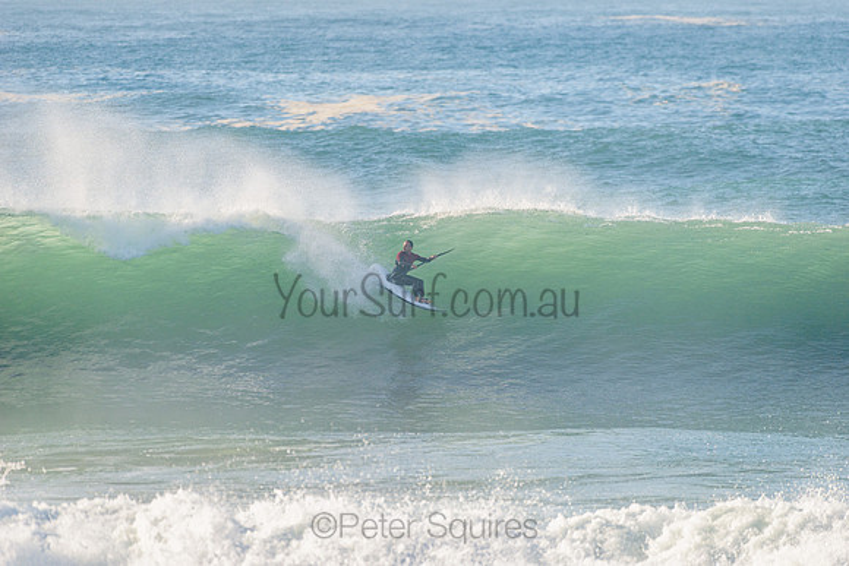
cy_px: 283
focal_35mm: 500
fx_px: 11794
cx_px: 424
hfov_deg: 4.1
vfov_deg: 2.8
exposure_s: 1/1600
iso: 220
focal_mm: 500
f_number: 5.6
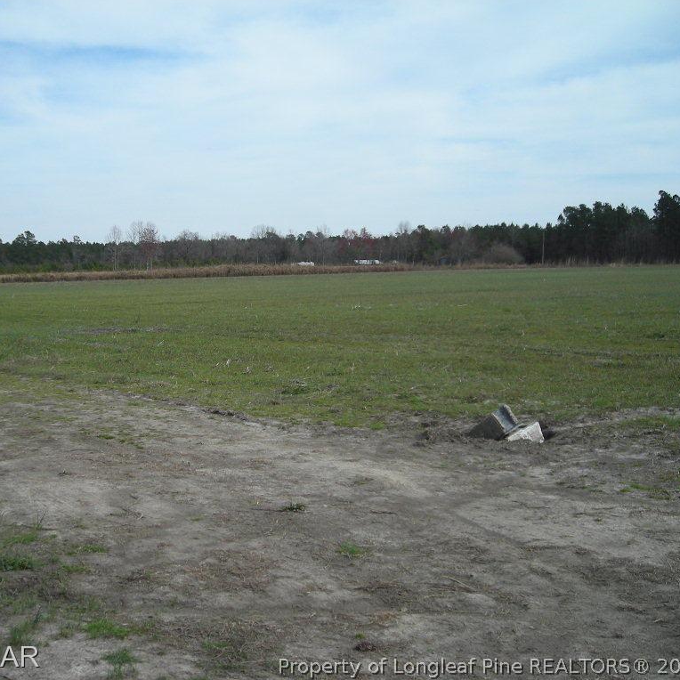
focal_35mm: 45
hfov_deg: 37.3
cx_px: 255
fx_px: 1000
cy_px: 339
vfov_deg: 37.6
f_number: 6.4
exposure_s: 1/190
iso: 50
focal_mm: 6.3
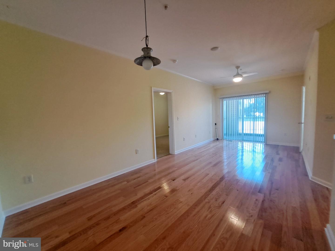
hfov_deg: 106.2
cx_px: 168
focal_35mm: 13
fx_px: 126
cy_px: 126
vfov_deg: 89.9
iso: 80
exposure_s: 1/40
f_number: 2.2
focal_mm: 1.74
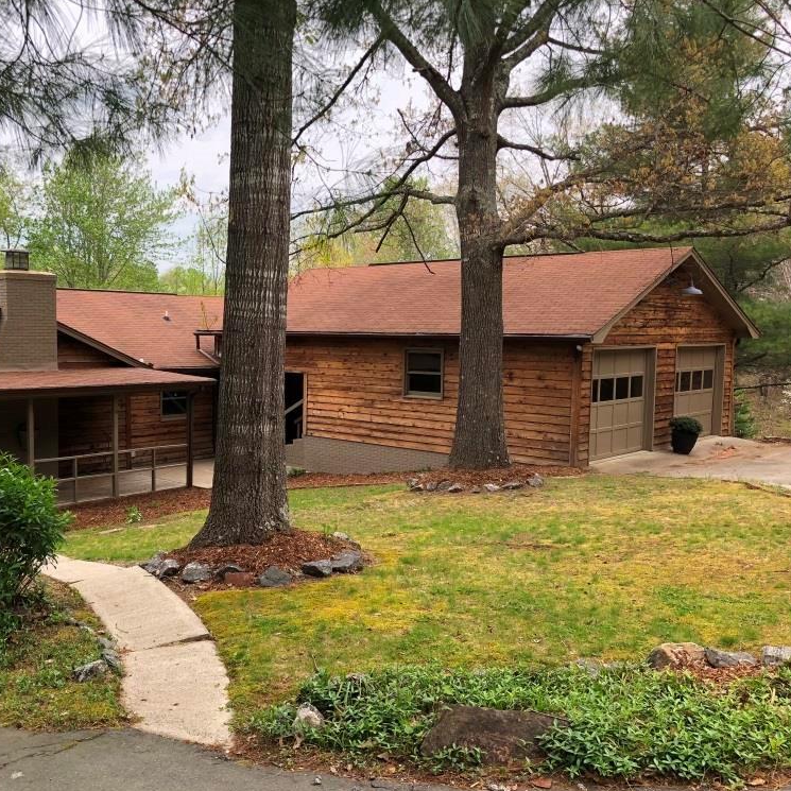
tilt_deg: -4.5
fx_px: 879
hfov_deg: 47.6
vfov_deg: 48.4
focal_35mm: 34
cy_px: 405
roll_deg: -0.4
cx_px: 262
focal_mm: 3.99
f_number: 1.8
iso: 20
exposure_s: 1/282
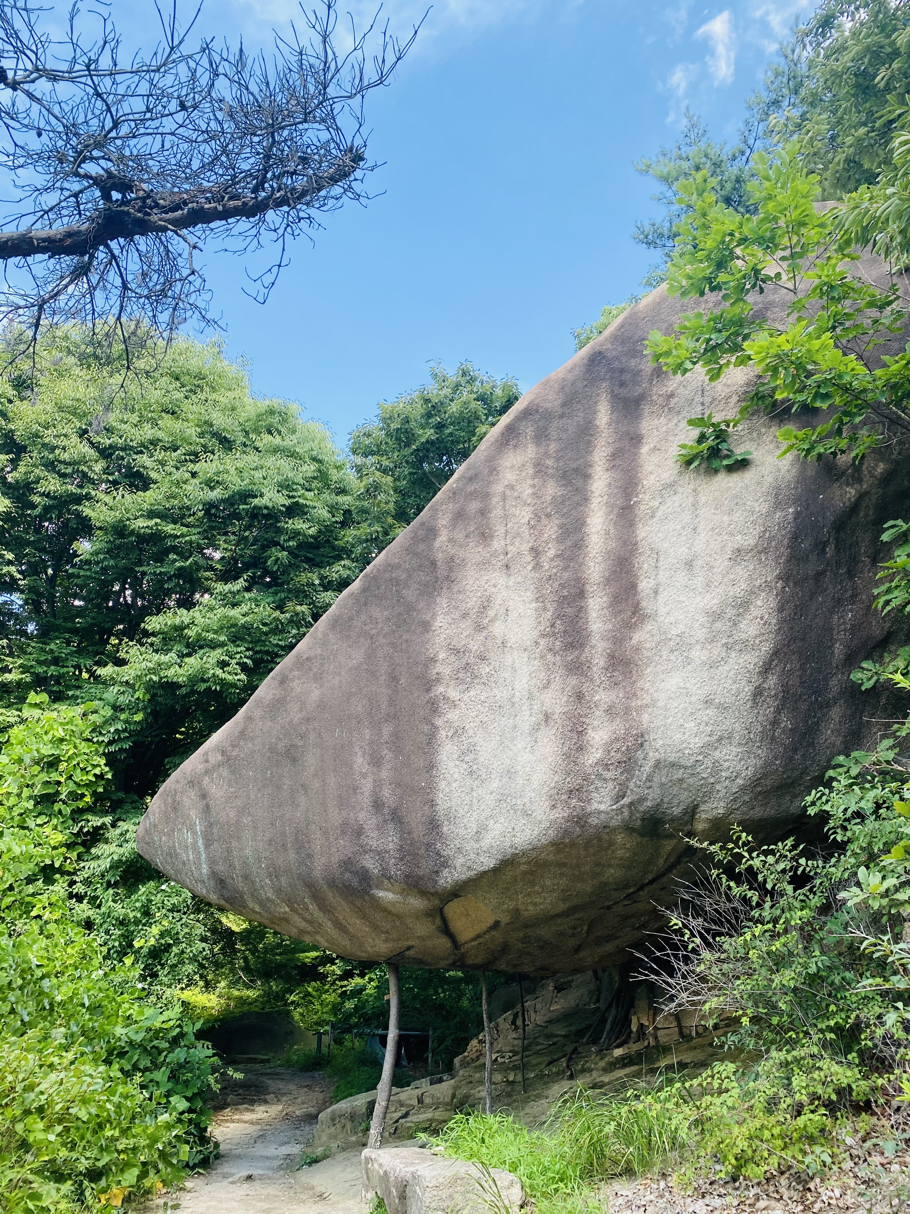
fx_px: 911
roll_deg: -1.5
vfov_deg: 67.3
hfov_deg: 53.1
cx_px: 455
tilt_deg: +26.6
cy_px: 607
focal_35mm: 26
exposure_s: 1/368
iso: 32
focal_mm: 4.25
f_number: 1.8
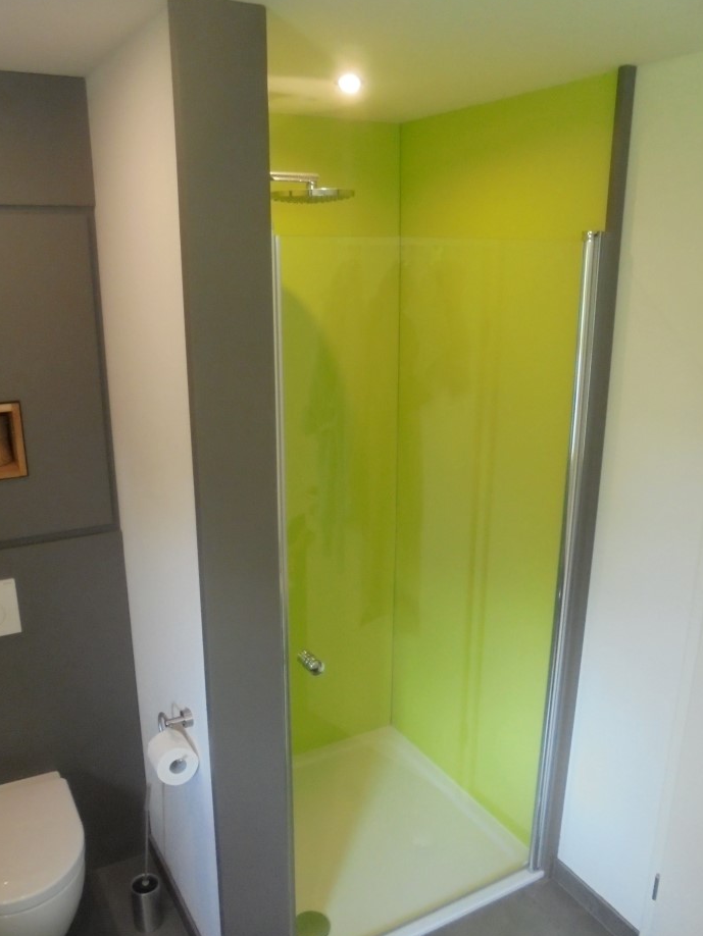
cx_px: 338
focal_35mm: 29
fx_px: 785
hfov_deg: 48.2
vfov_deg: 61.6
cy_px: 508
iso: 400
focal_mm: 4.6
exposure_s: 1/30
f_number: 3.5
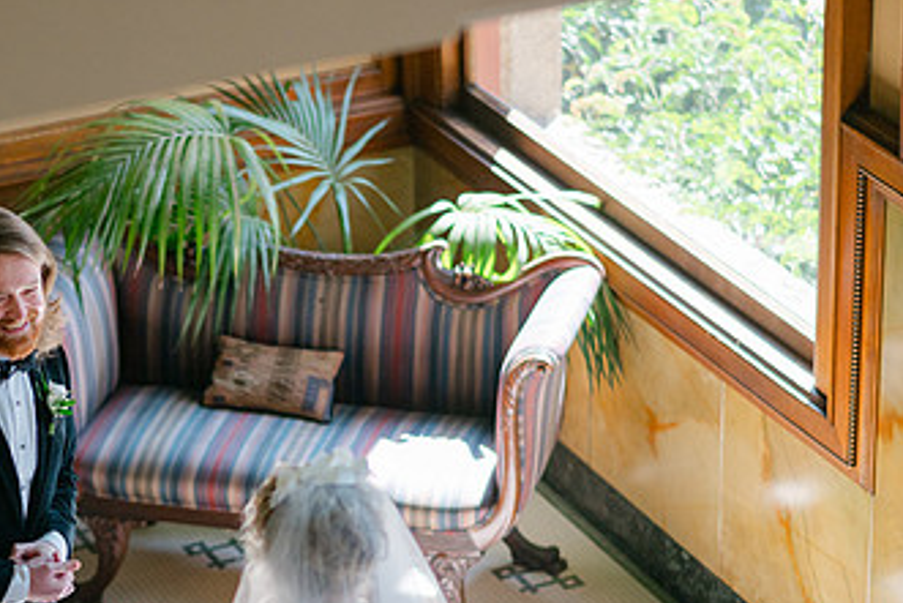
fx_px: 3739
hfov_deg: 13.7
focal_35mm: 149
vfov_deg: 9.2
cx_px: 218
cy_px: 514
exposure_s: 1/1000
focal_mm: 85
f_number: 1.8
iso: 400
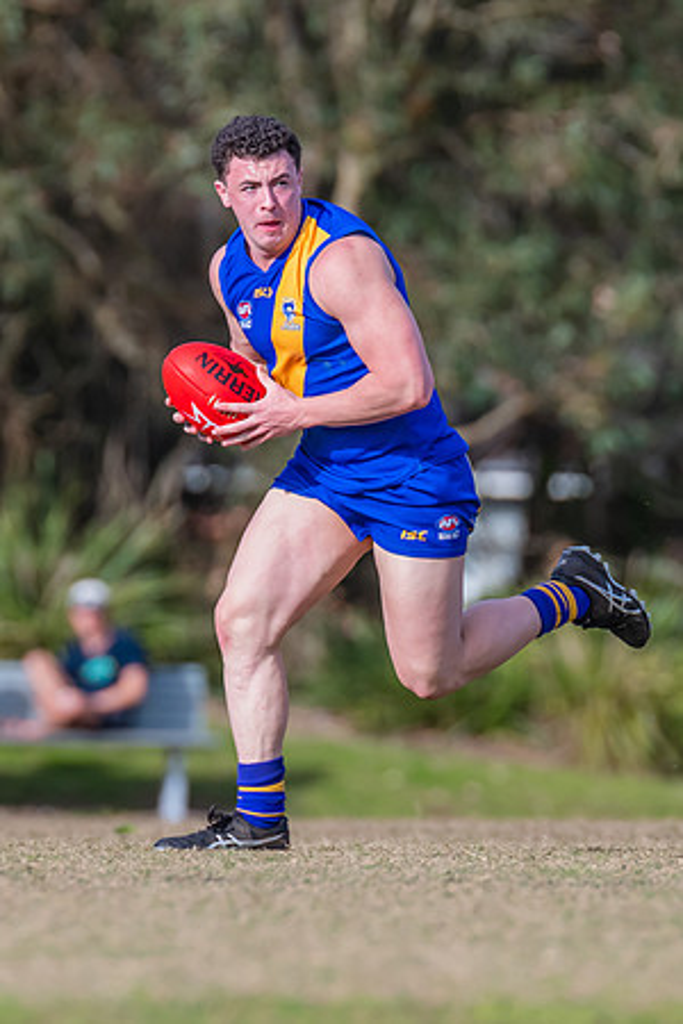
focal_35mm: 817
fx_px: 23242
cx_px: 313
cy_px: 513
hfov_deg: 1.7
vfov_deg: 2.5
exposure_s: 1/2000
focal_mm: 420
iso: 800
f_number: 5.6
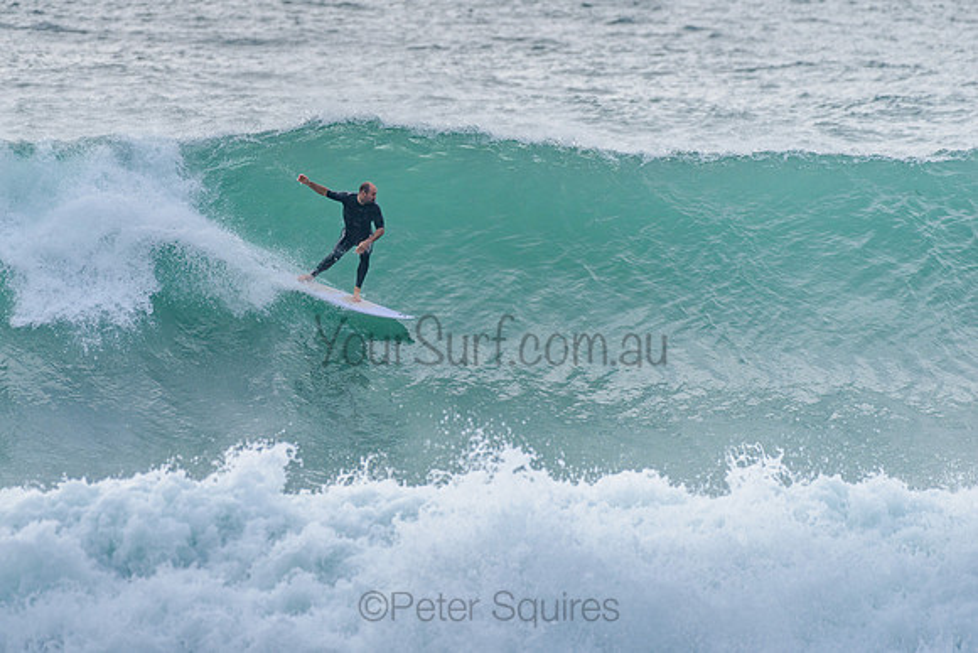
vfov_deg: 2.2
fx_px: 16637
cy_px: 268
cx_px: 379
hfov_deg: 3.4
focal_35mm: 612
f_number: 5.6
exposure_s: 1/2000
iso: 400
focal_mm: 500
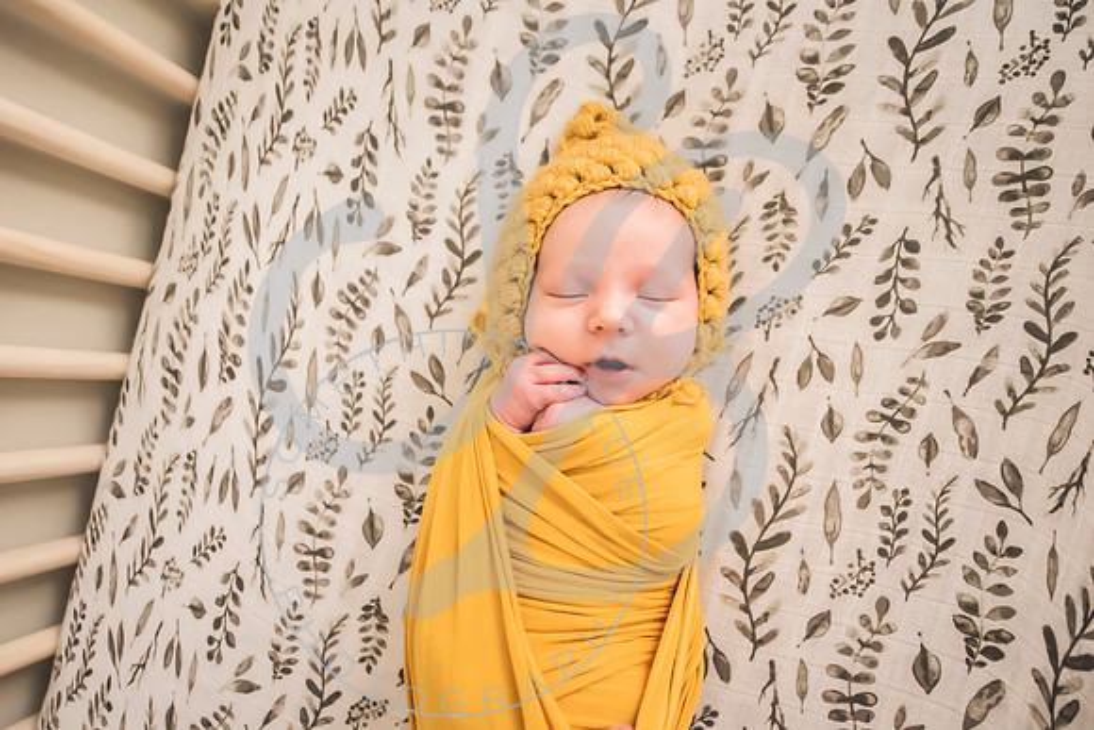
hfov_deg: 73.7
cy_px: 365
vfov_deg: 53.2
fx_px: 729
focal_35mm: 24
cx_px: 547
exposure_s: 1/160
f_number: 2.8
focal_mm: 24
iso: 3200
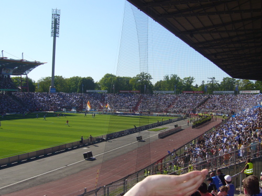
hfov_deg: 46.8
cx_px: 131
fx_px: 303
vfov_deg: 36.0
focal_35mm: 40
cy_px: 98
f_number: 6
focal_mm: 6.6
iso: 80
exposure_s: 1/320
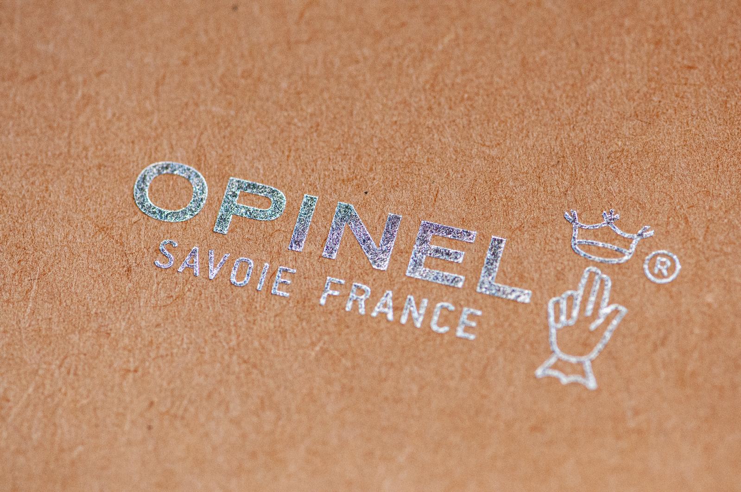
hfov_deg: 13.1
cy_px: 246
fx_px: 3238
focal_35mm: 158
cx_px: 370
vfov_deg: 8.7
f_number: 32
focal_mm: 105
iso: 3200
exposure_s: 1/1250
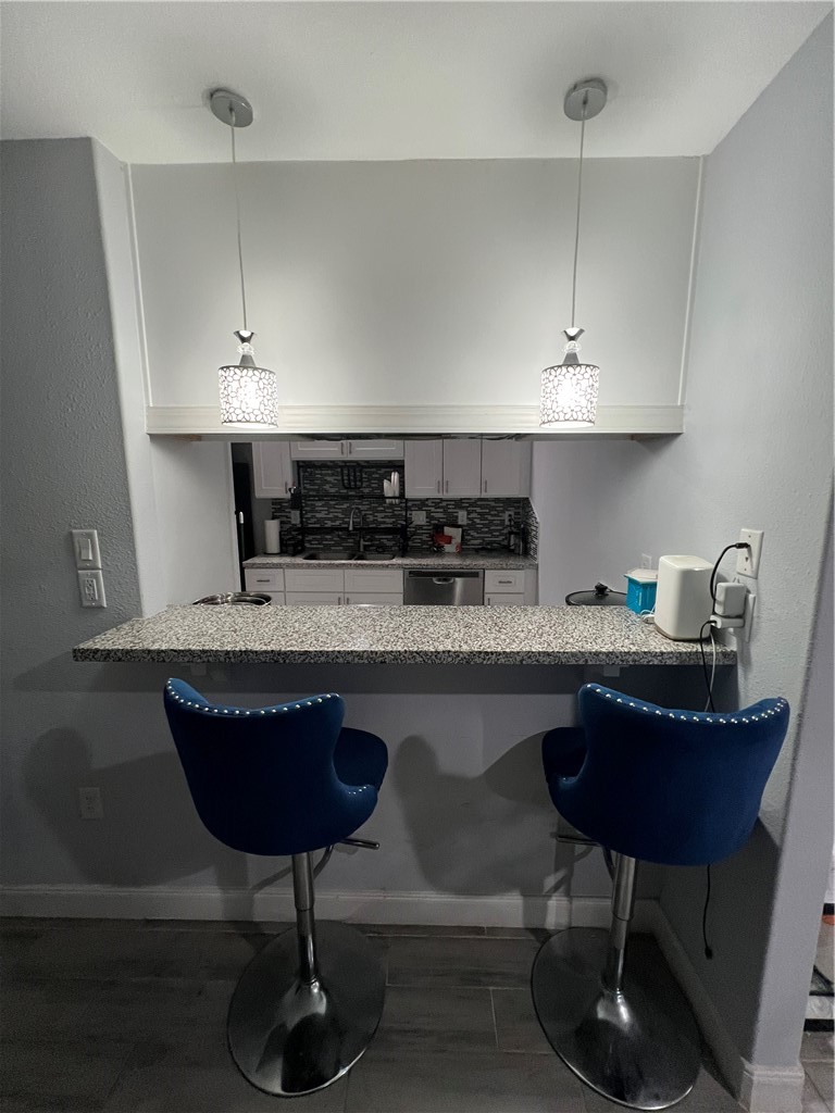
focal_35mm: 13
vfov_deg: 106.2
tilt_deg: -9.9
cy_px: 556
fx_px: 418
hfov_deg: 89.9
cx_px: 418
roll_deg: +0.4
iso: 250
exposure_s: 1/60
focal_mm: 1.57
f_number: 1.8
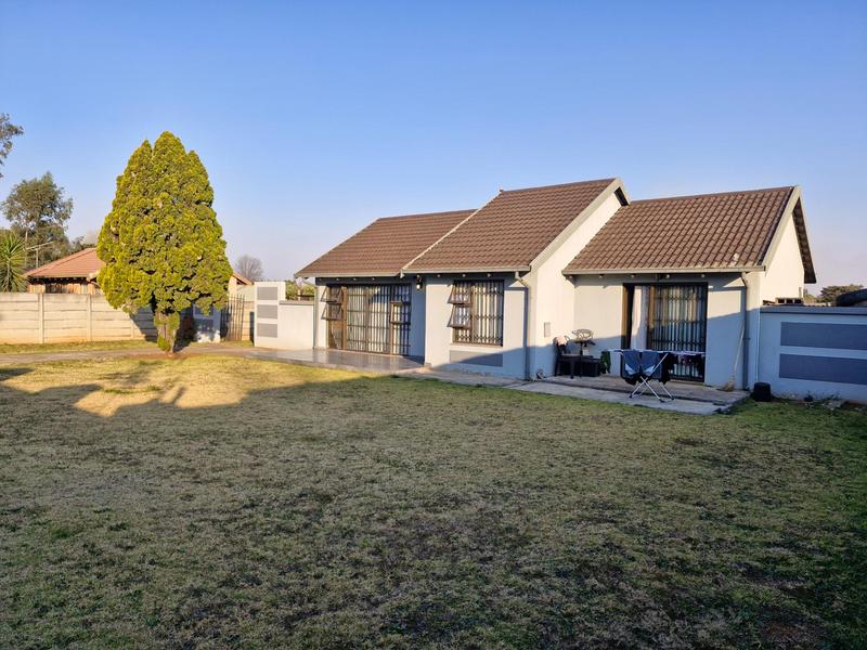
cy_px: 325
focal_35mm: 23
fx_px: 576
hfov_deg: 73.9
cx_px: 434
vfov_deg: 58.9
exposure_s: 1/732
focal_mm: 5.54
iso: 50
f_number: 1.8
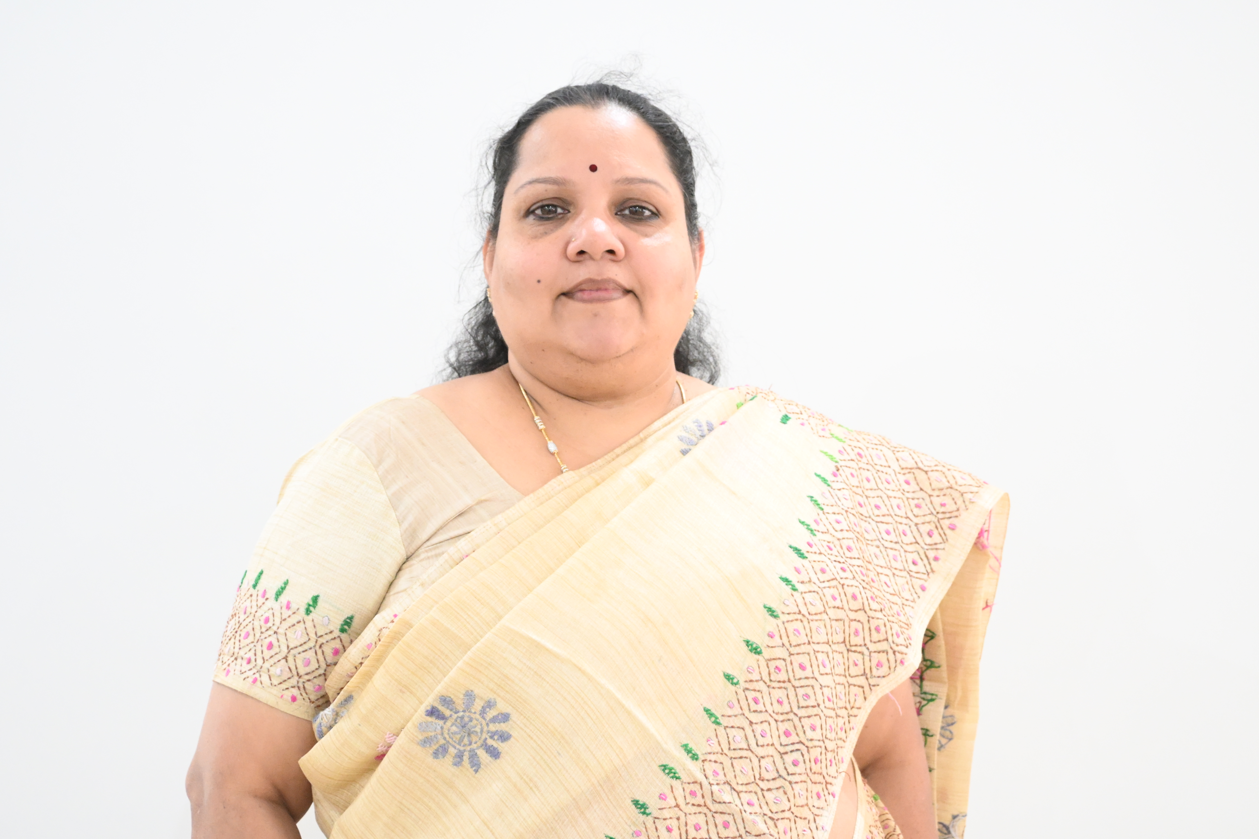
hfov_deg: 31.9
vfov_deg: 21.6
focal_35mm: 63
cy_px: 420
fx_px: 2203
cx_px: 630
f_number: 5.6
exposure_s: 1/60
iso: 6400
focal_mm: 42
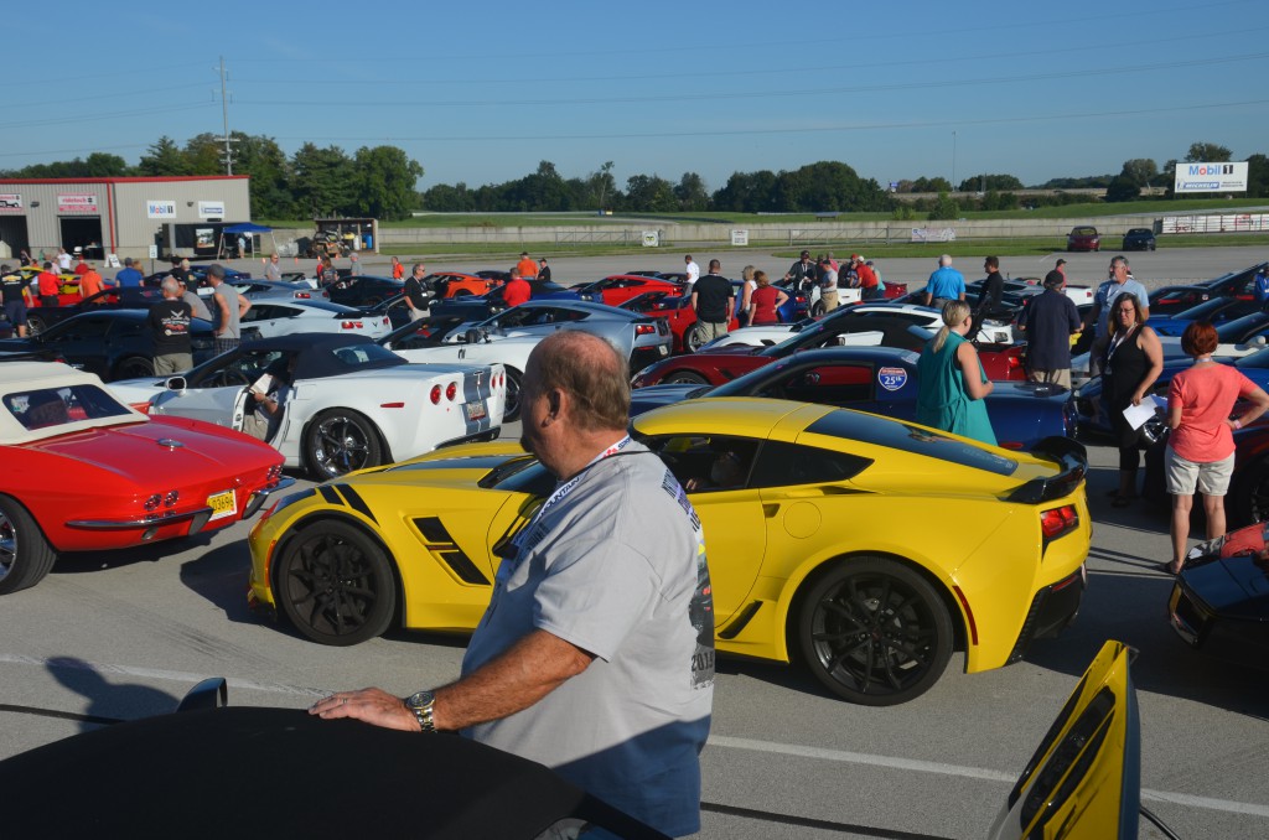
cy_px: 420
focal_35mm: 39
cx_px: 634
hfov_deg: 49.6
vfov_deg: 34.1
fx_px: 1372
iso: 100
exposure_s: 1/320
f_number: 9
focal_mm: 26
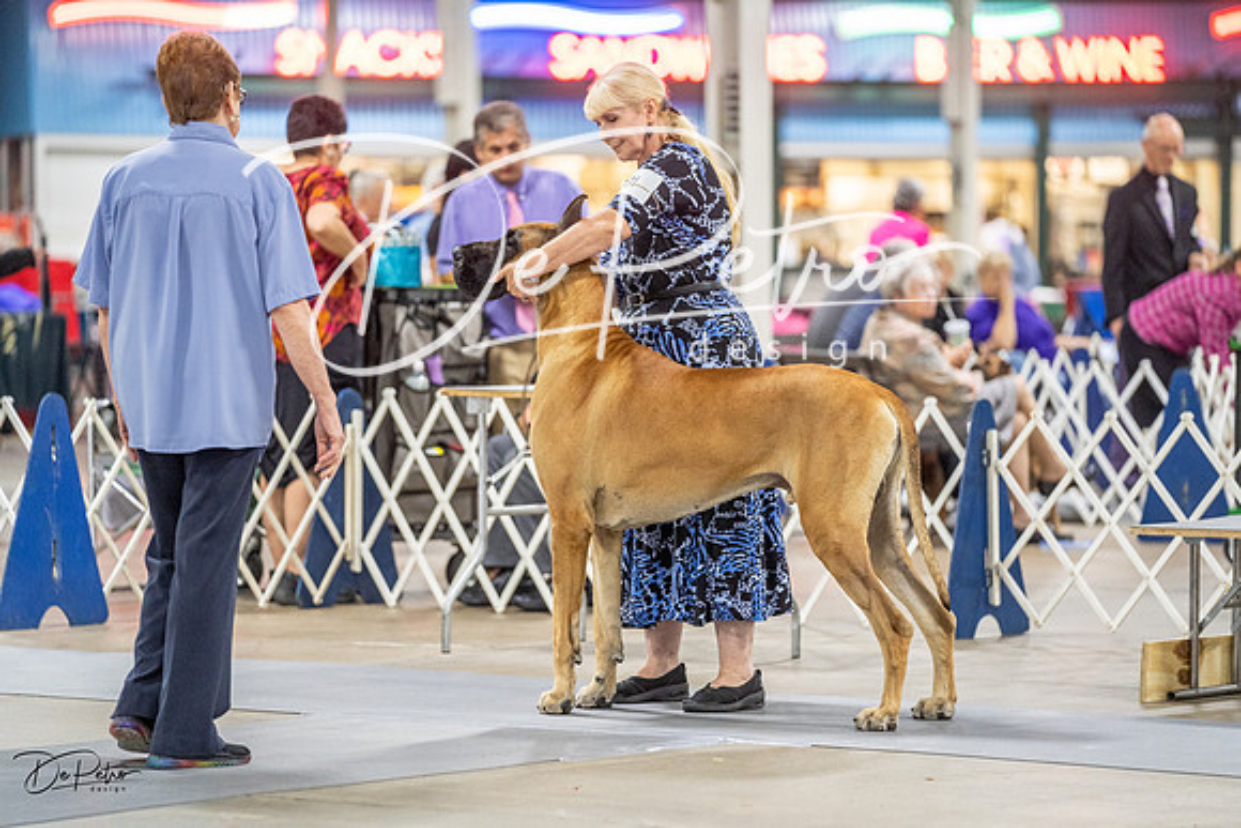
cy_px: 414
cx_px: 620
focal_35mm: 156
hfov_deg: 13.2
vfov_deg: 8.8
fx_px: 5379
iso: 3200
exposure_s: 1/160
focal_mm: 156
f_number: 2.8
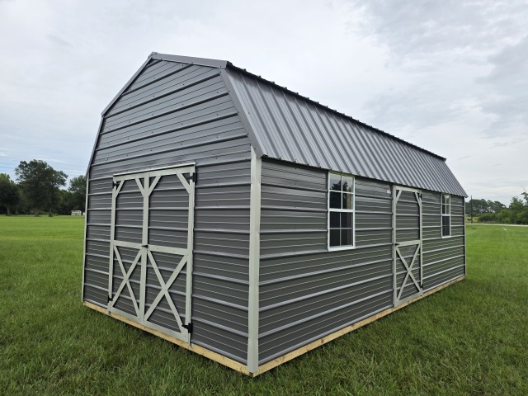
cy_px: 198
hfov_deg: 73.9
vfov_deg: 58.9
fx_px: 351
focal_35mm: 23
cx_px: 264
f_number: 1.7
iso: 80
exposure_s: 1/4333
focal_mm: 6.3
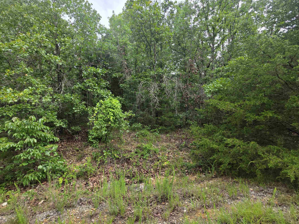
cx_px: 145
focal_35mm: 15
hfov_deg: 98.1
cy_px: 108
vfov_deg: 81.7
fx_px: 130
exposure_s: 1/392
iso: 40
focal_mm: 2.2
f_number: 1.9
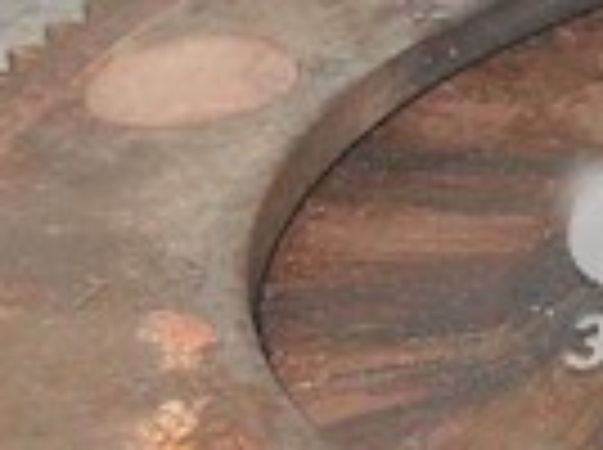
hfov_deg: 9.6
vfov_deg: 7.6
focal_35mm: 196
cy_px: 216
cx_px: 1080
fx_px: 3408
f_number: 3.1
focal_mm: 6.72
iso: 100
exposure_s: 1/30
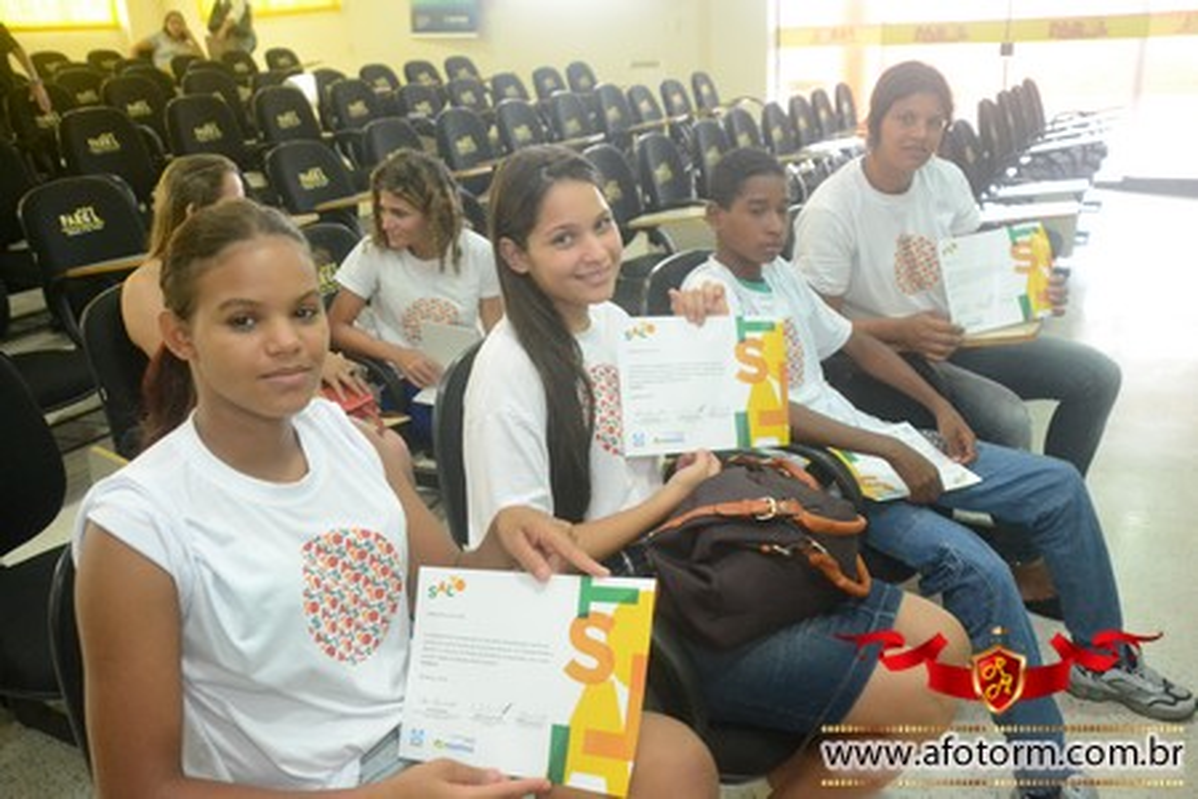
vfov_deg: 43.6
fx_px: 998
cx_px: 599
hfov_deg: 61.9
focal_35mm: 30
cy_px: 400
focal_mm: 20
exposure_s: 1/100
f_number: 3.5
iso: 3200
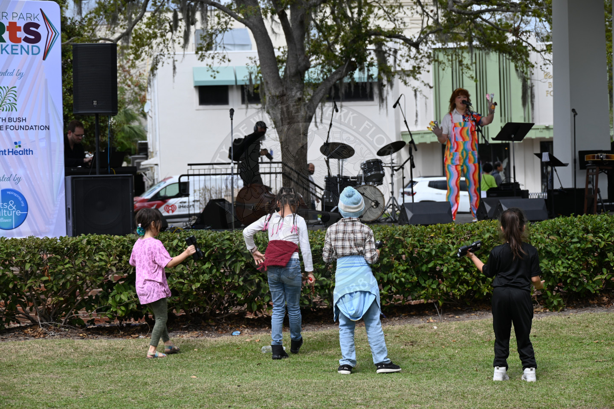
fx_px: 1194
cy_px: 204
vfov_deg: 19.5
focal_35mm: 70
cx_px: 307
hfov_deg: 28.8
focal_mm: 70
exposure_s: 1/320
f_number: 6
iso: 100
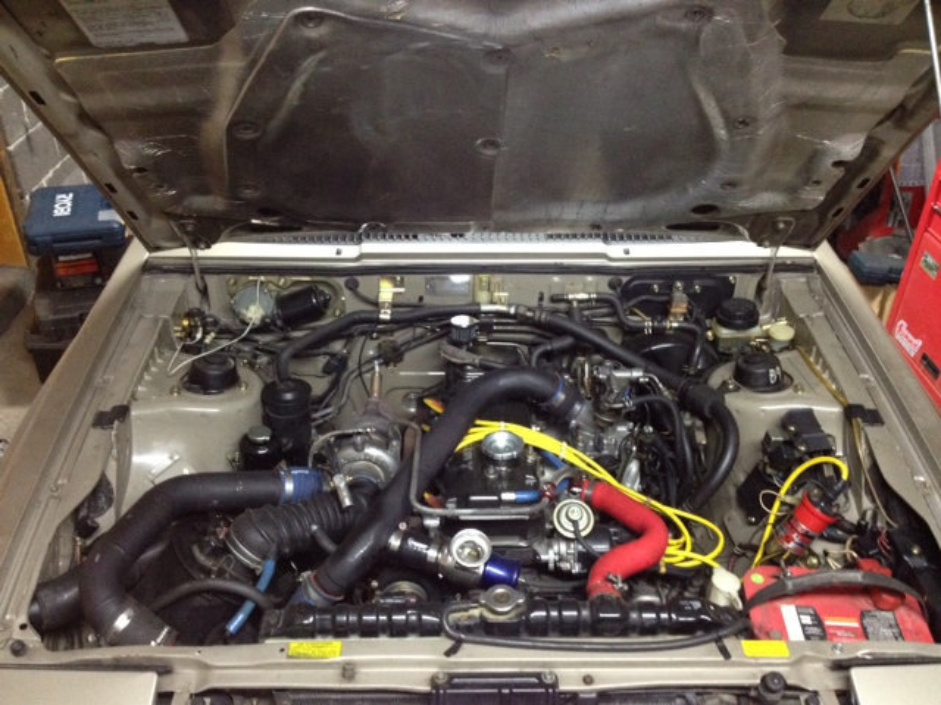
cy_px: 352
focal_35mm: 35
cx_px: 470
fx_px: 951
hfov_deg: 52.6
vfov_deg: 40.7
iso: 400
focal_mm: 4.28
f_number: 2.4
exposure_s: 1/15
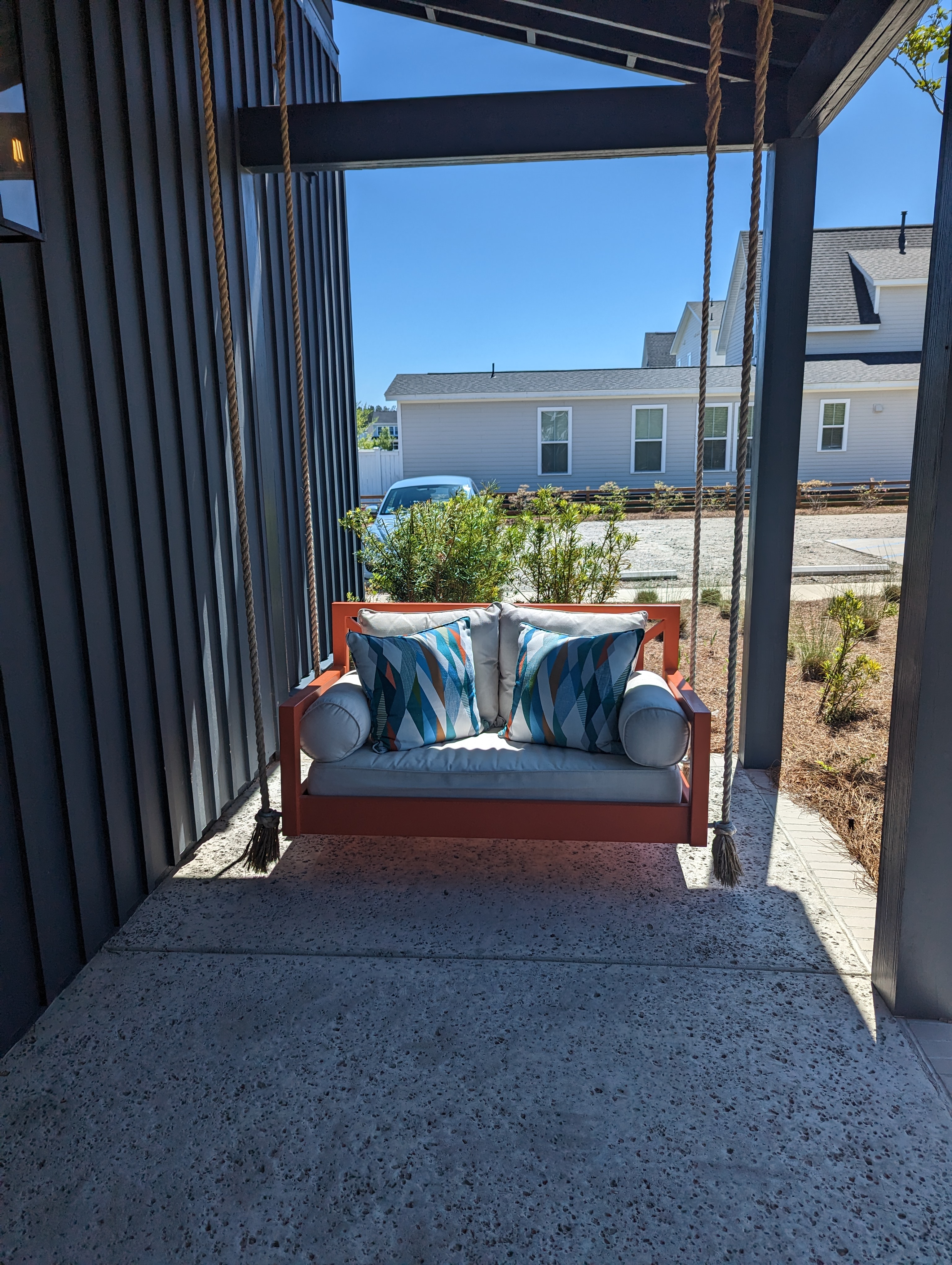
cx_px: 476
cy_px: 632
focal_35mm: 24
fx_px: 878
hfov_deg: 56.9
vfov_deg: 71.5
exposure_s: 1/2358
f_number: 1.85
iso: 46
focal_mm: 6.81
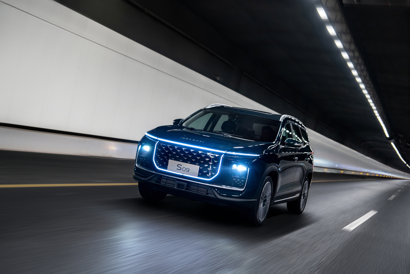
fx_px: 535
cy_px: 137
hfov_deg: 41.9
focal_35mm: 47
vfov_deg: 28.7
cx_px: 205
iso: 2000
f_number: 3.2
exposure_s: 1/80
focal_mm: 47
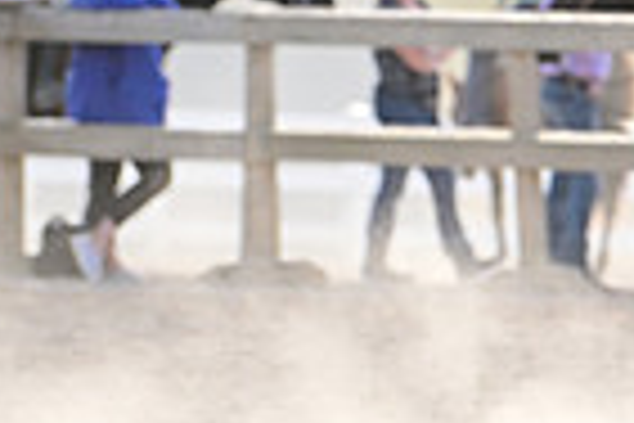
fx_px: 14458
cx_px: 1232
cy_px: -61
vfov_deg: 1.7
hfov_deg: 2.5
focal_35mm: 821
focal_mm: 200
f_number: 5
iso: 1000
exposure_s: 1/1600
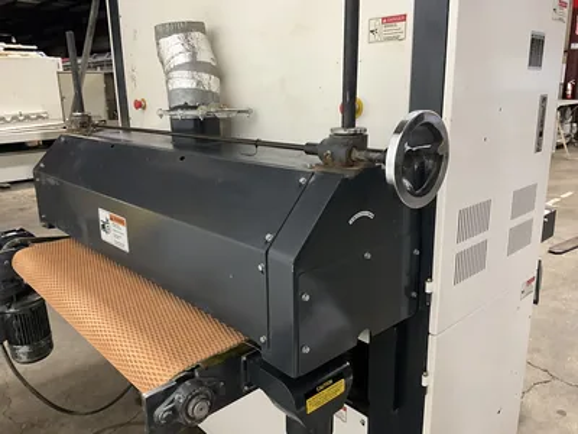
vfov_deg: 48.2
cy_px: 217
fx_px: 484
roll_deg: +0.7
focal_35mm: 29
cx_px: 289
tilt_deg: -16.8
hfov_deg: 61.7
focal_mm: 3
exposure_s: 1/52
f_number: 1.8
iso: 320
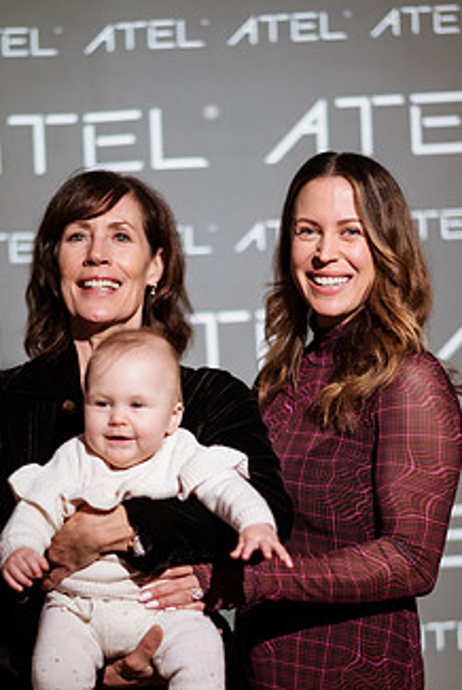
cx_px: 214
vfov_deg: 25.3
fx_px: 1537
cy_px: 434
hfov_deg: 17.1
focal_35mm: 80
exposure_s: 1/800
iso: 320
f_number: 1.4
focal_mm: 58
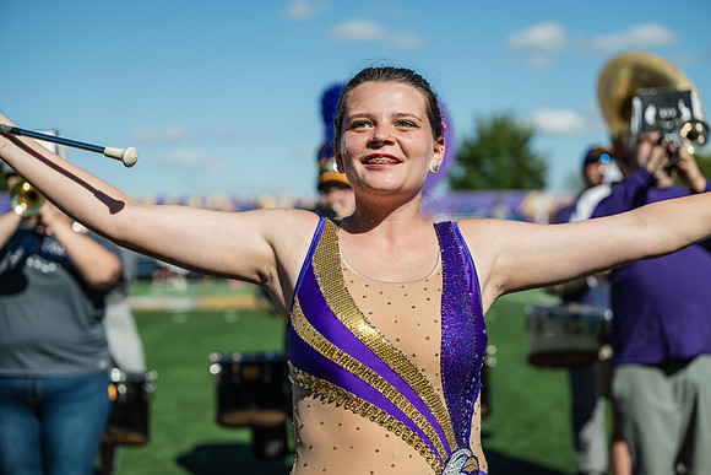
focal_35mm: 70
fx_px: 1383
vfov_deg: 19.5
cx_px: 356
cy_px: 238
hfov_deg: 28.8
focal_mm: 70
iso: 80
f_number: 3.2
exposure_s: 1/1600
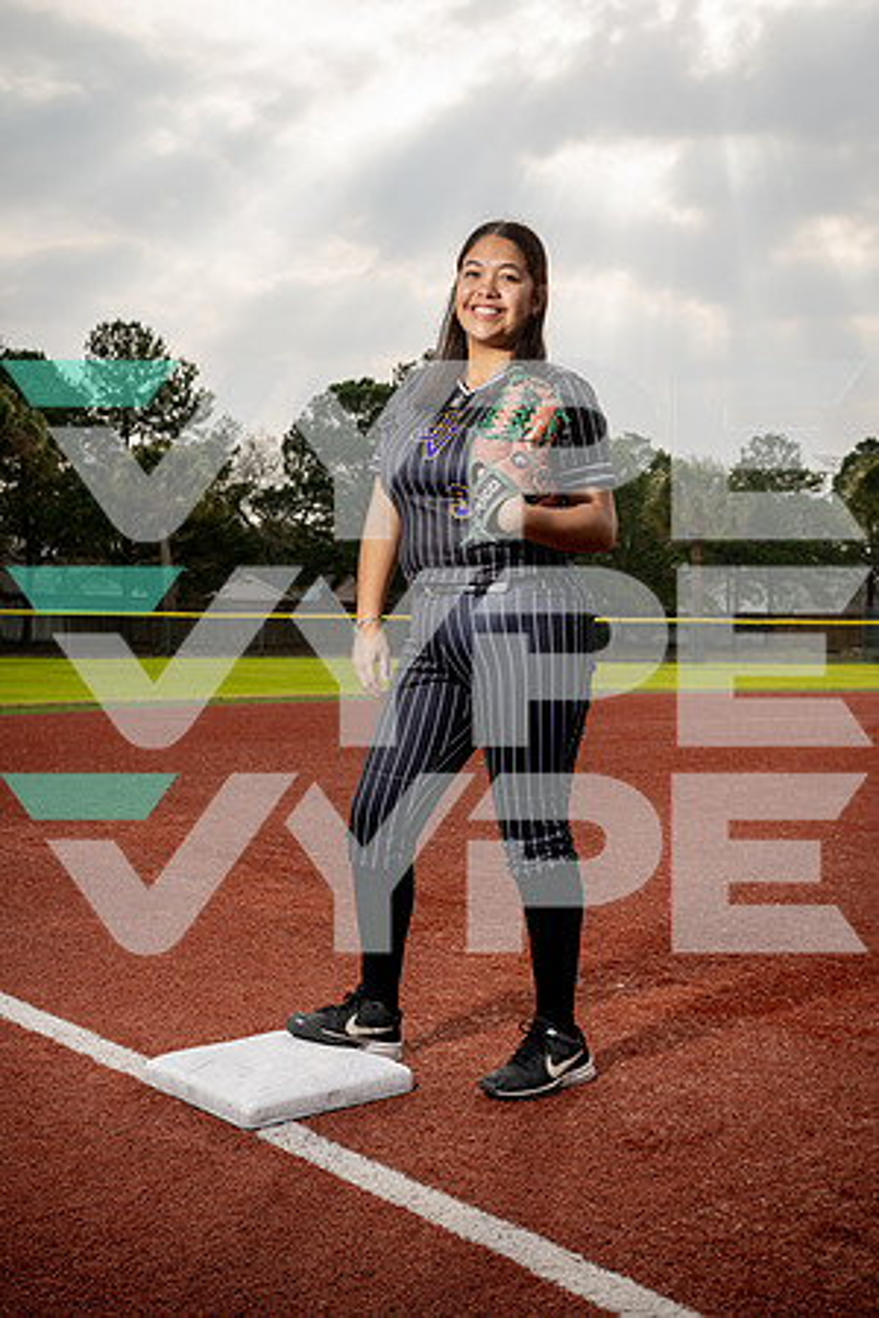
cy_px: 659
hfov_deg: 32.6
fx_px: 1502
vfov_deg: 47.4
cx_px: 440
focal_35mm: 41
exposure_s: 1/250
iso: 100
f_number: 8
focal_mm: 41
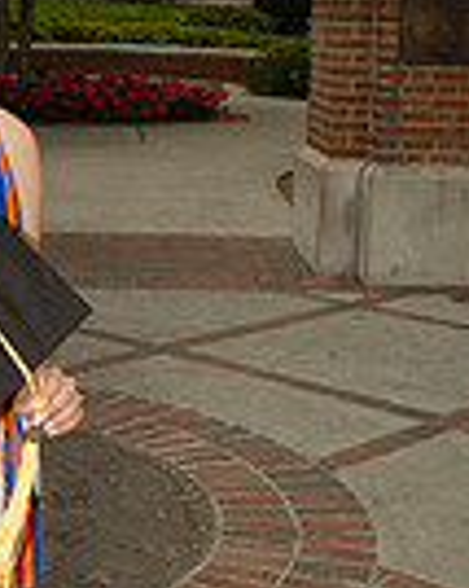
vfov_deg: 22.5
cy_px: 281
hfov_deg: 17.6
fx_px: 1476
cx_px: -13
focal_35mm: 85
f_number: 7.1
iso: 100
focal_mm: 18
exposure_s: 1/250
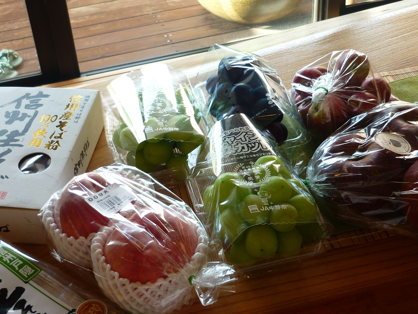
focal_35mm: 55
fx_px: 664
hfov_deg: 34.9
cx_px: 209
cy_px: 157
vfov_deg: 26.6
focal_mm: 6.4
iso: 80
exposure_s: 1/50
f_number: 3
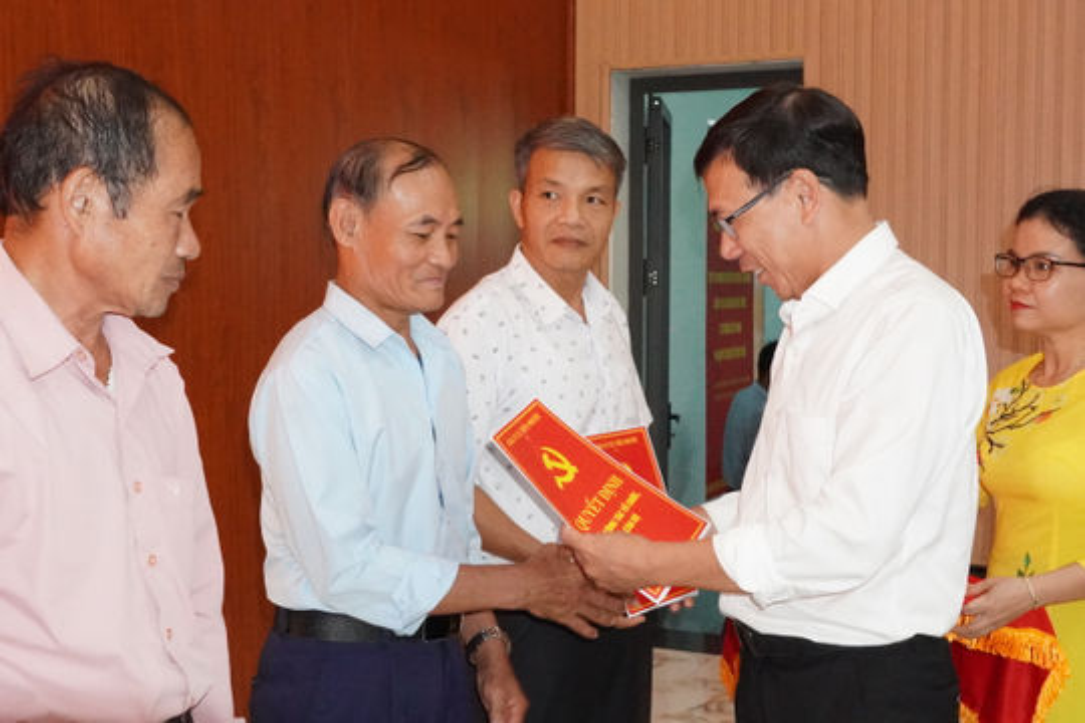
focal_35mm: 44
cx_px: 542
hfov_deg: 45.0
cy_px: 362
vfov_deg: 30.8
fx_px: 1311
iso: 10000
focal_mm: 29
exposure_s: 1/160
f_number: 10
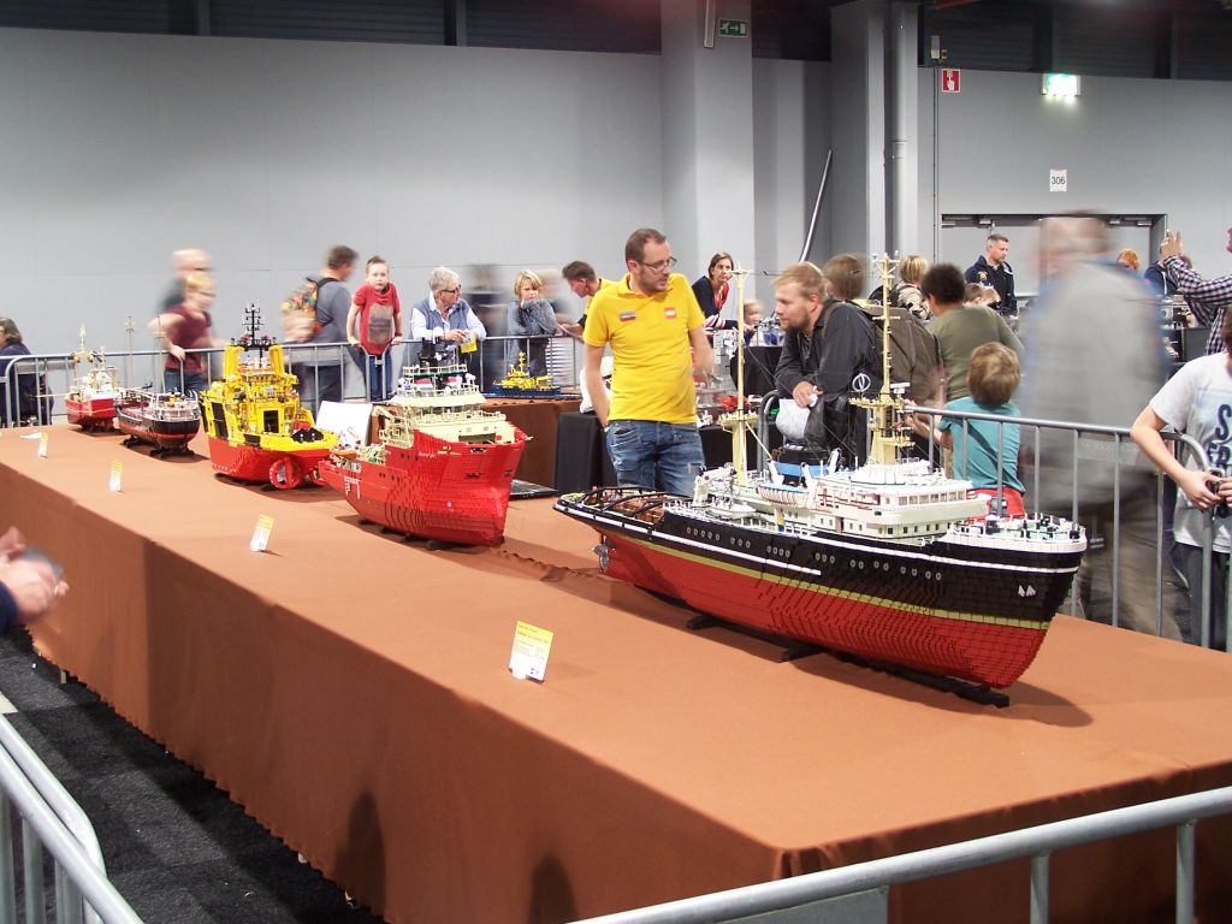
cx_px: 616
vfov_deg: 28.6
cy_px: 462
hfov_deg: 37.5
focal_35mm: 51
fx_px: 1815
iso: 80
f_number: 3
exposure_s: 1/3
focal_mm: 8.5
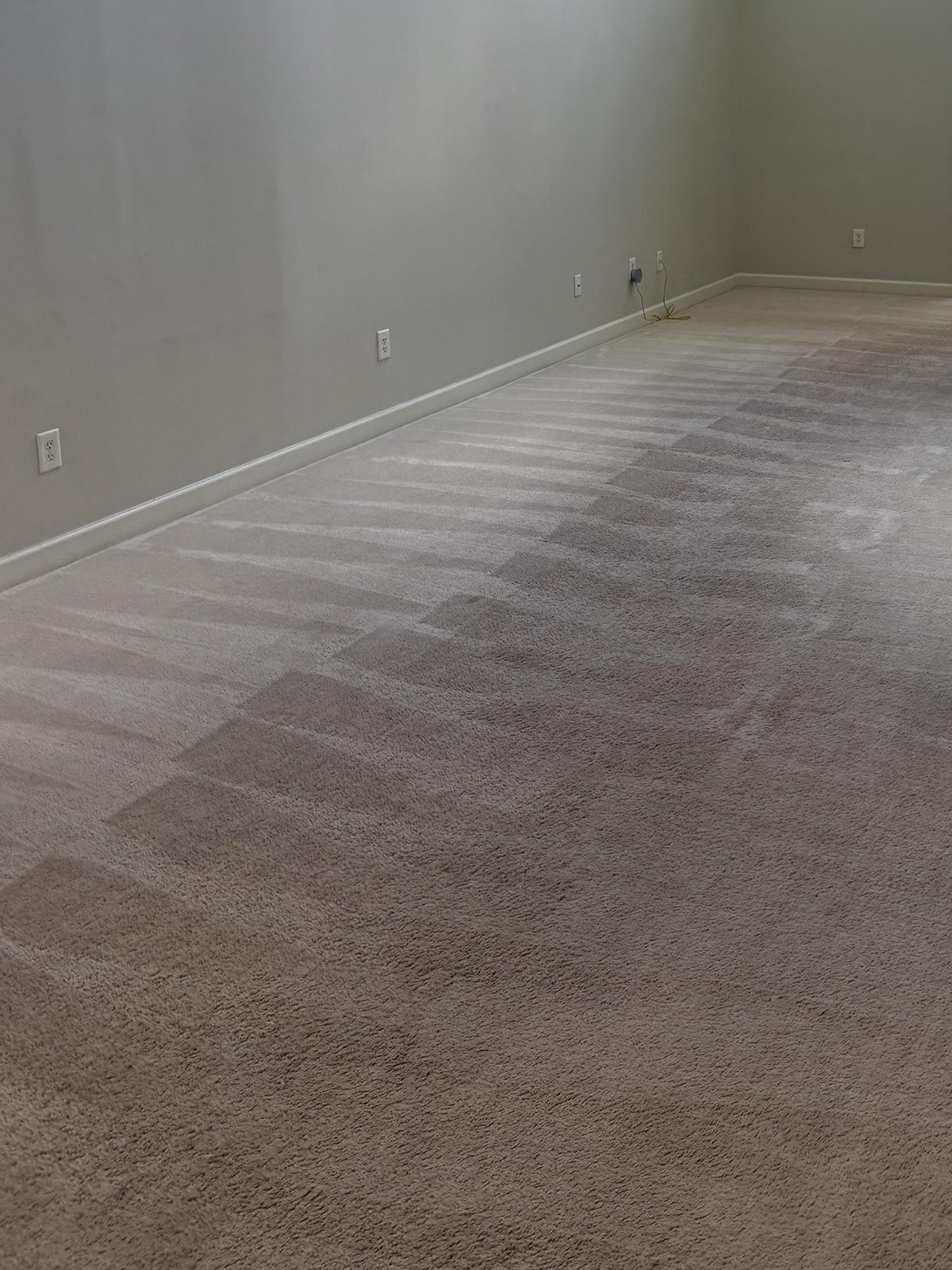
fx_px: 1394
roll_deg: +1.0
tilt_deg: -8.4
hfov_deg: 36.8
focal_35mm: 38
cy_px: 290
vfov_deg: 46.9
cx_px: 710
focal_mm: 6.76
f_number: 1.78
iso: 200
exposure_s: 1/121
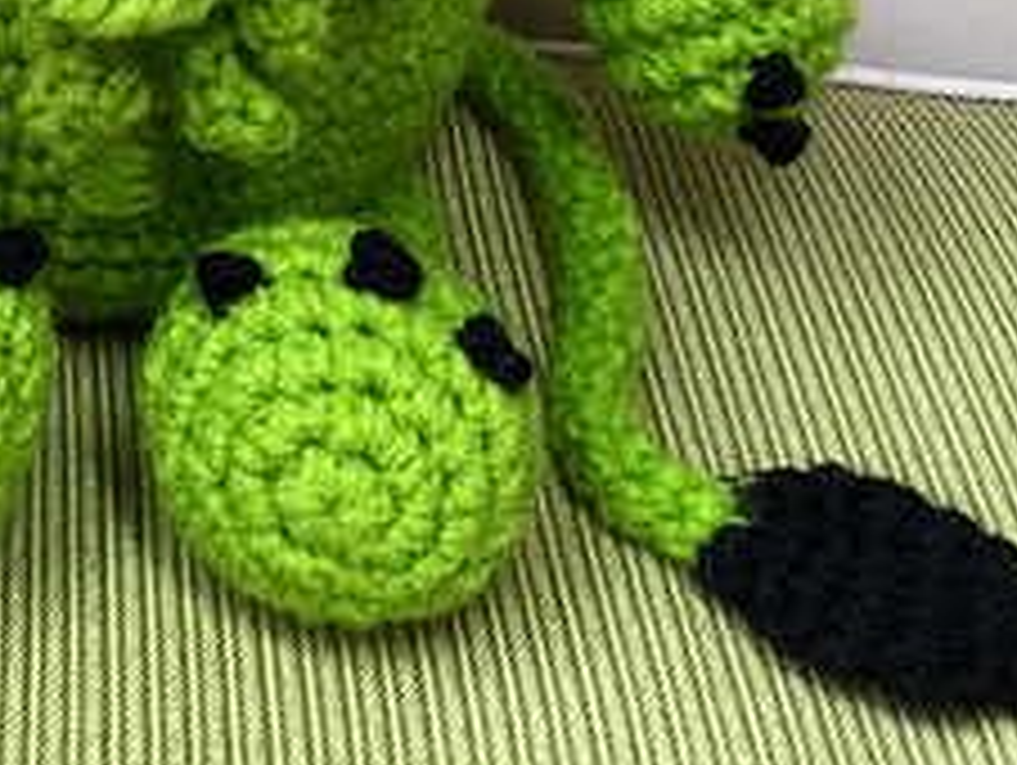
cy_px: -306
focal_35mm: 82
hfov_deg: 21.8
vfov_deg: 16.7
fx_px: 2412
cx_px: -256
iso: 25
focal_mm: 4.15
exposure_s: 1/60
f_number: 2.2
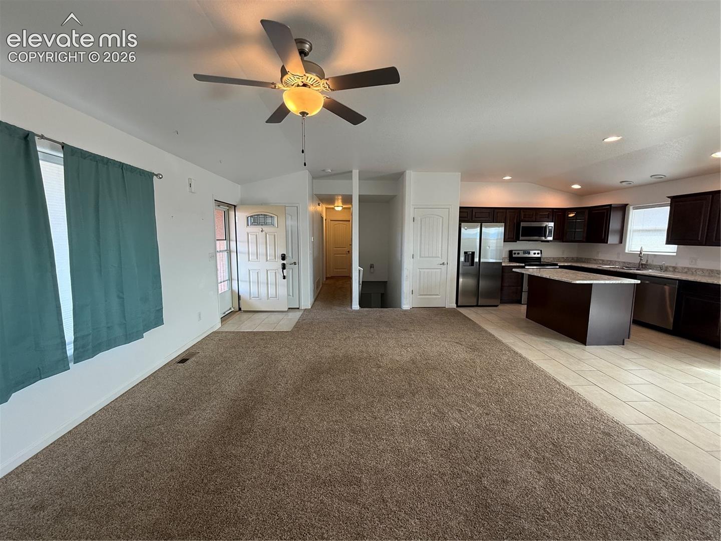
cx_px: 360
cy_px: 270
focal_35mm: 14
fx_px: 292
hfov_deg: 102.1
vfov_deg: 85.7
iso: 160
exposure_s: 1/120
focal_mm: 2.22
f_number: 2.2
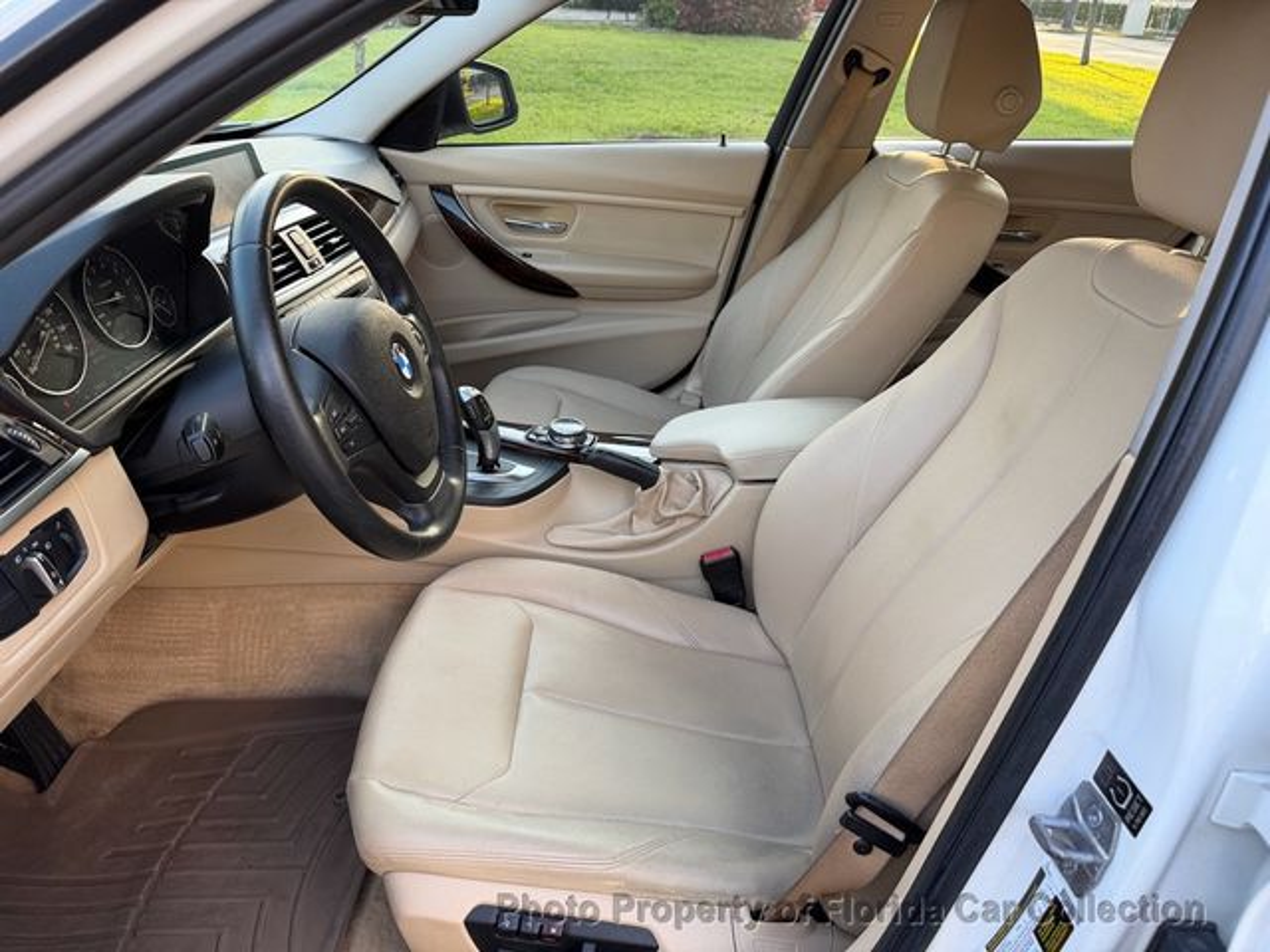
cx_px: 635
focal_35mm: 24
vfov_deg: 56.8
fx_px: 881
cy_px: 476
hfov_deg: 71.6
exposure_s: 1/121
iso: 80
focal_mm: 6.76
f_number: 1.78
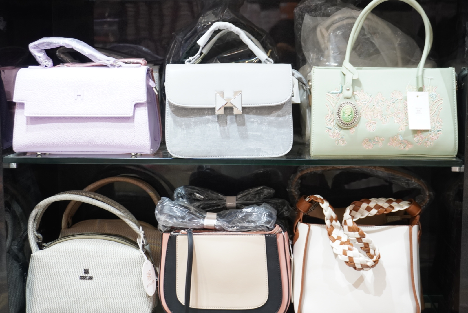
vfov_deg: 25.1
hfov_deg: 36.8
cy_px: 156
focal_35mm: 54
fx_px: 702
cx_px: 234
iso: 800
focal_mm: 36
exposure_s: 1/60
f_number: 5.6
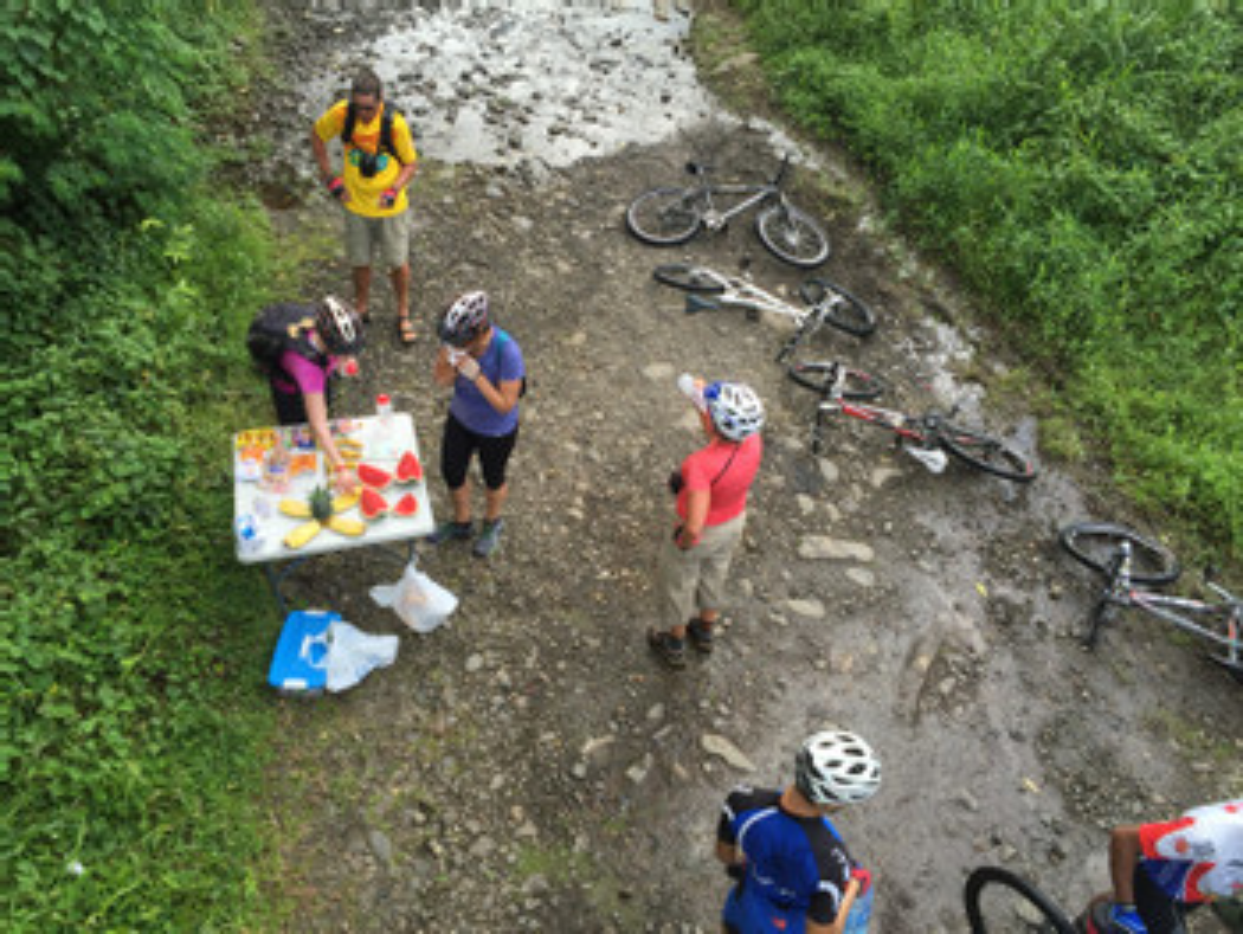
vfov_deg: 48.3
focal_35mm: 29
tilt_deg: -44.5
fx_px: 1042
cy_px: 467
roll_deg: -4.3
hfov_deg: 61.6
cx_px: 622
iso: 32
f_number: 2.2
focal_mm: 4.15
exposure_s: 1/353
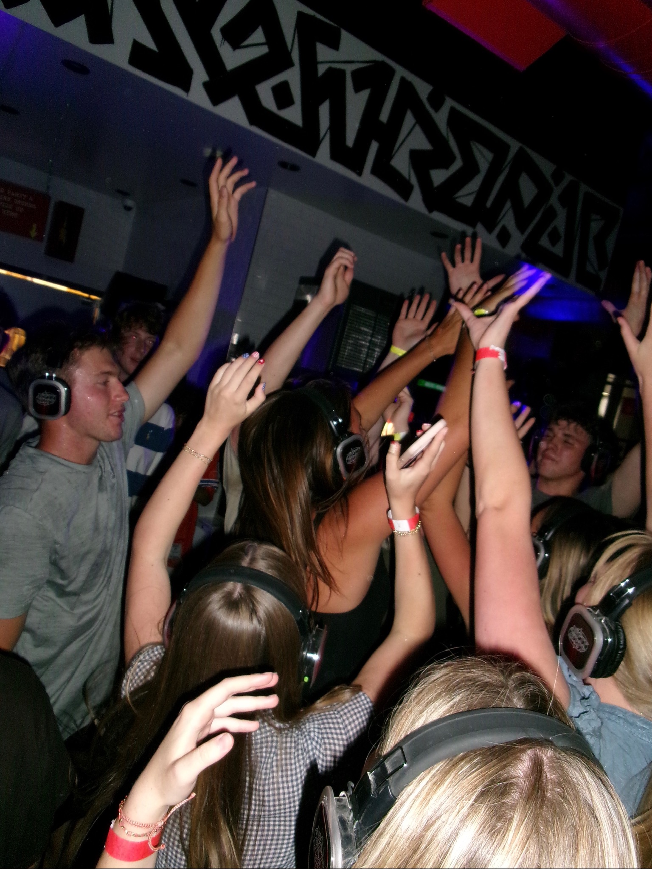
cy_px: 434
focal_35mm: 28
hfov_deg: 49.7
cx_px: 326
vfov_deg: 63.4
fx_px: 703
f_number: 3.9
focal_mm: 5.1
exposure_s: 1/50
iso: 500
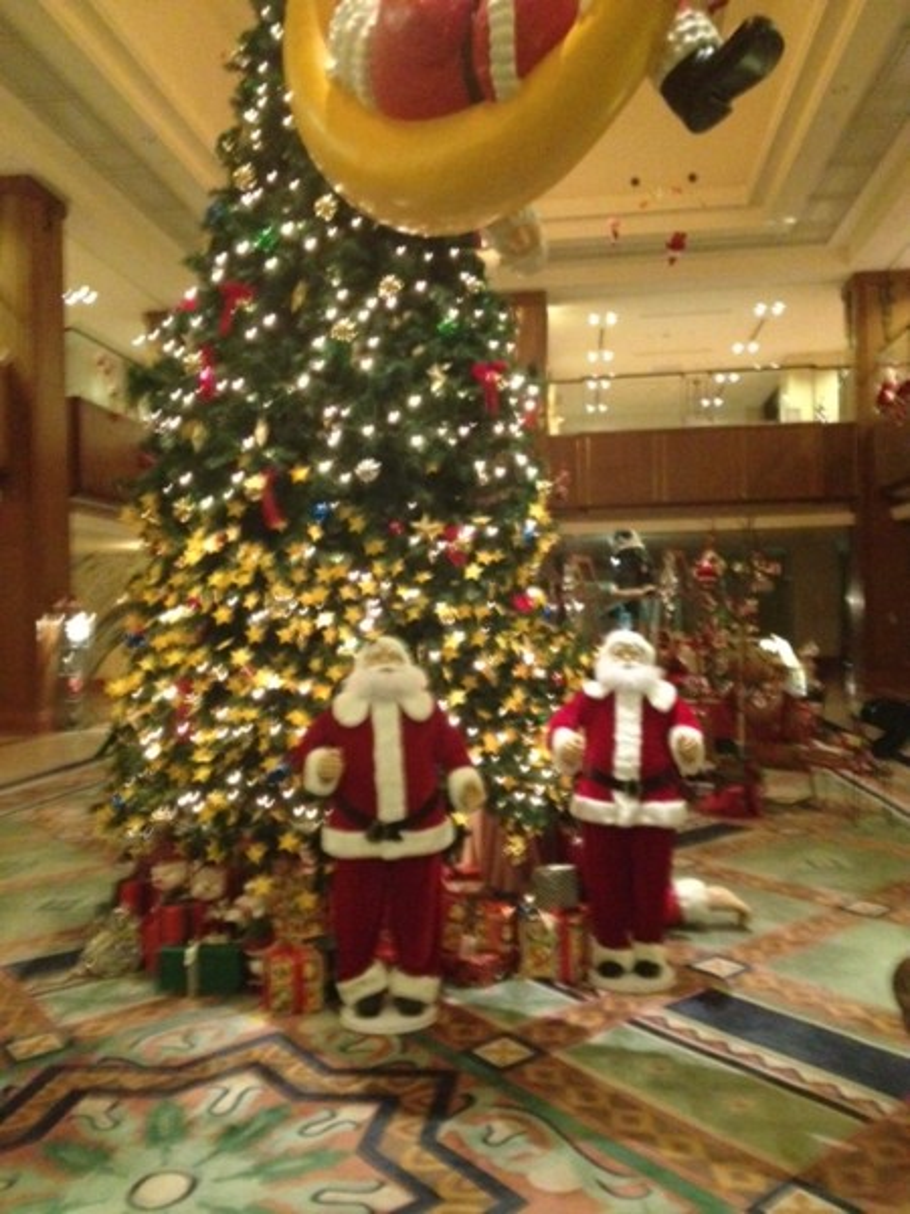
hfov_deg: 40.7
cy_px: 607
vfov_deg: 52.6
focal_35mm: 35
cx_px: 455
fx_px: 1227
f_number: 2.4
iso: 800
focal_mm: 4.28
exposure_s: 1/15
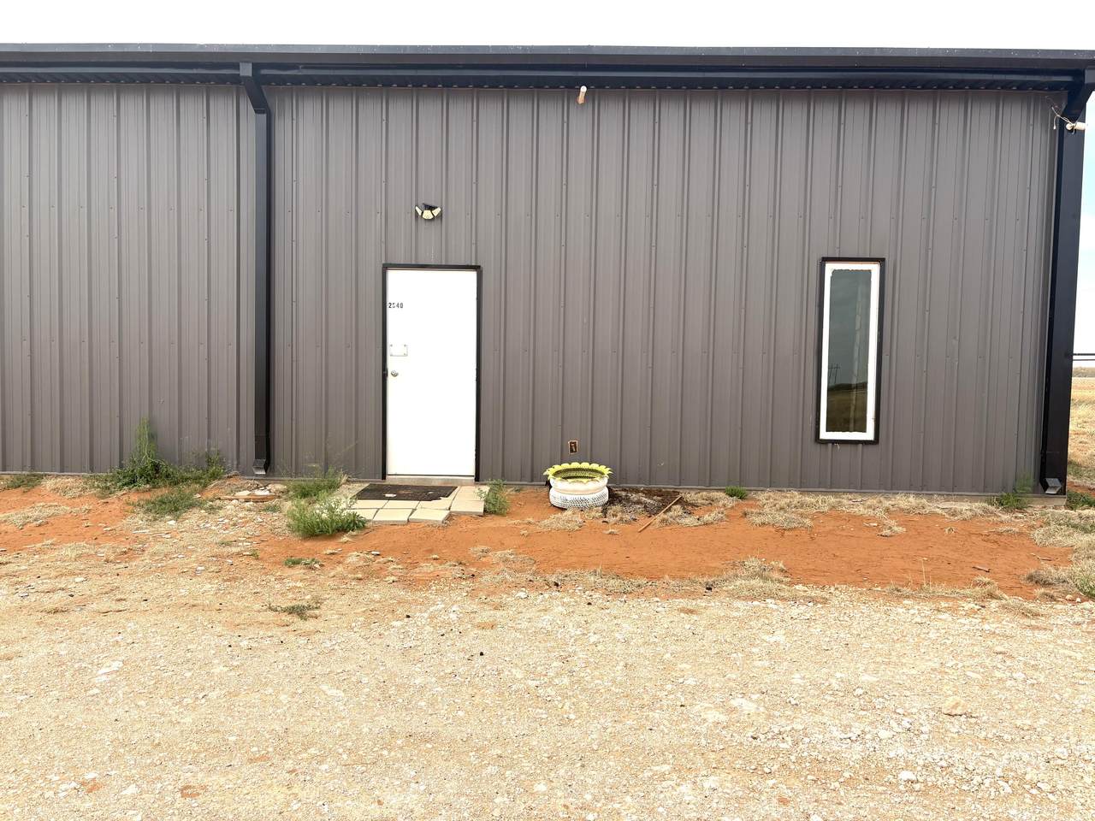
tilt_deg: -2.8
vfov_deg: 53.1
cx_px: 548
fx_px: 822
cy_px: 410
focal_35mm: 26
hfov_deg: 67.3
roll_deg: -0.6
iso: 50
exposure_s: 1/2639
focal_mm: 5.96
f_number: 1.6
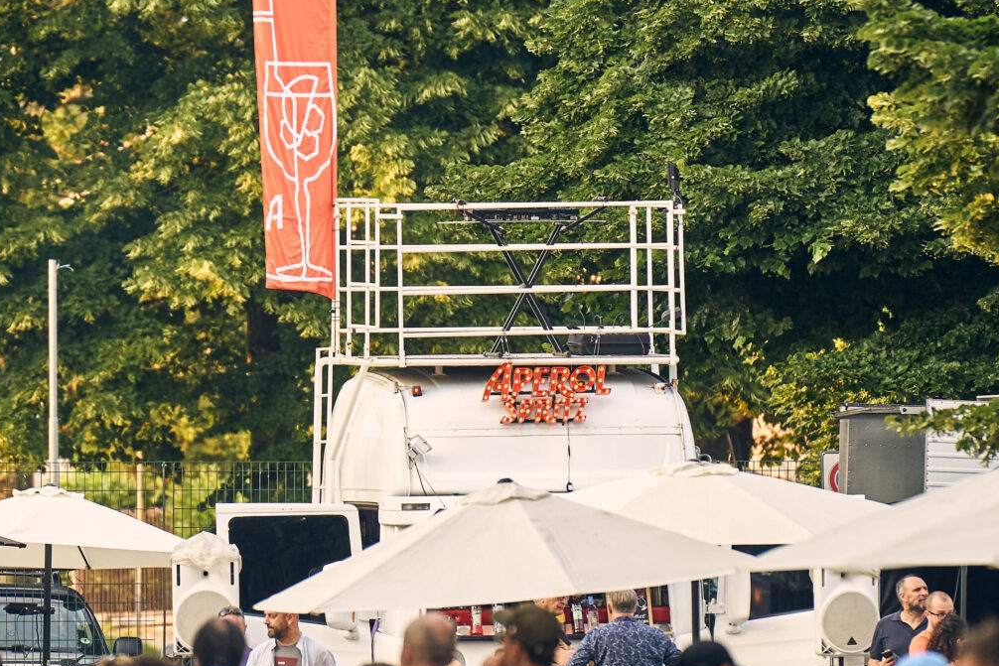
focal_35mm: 458
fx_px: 12710
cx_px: 340
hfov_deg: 4.5
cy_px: 492
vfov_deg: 3.0
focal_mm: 180
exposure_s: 1/1250
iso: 640
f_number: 2.8
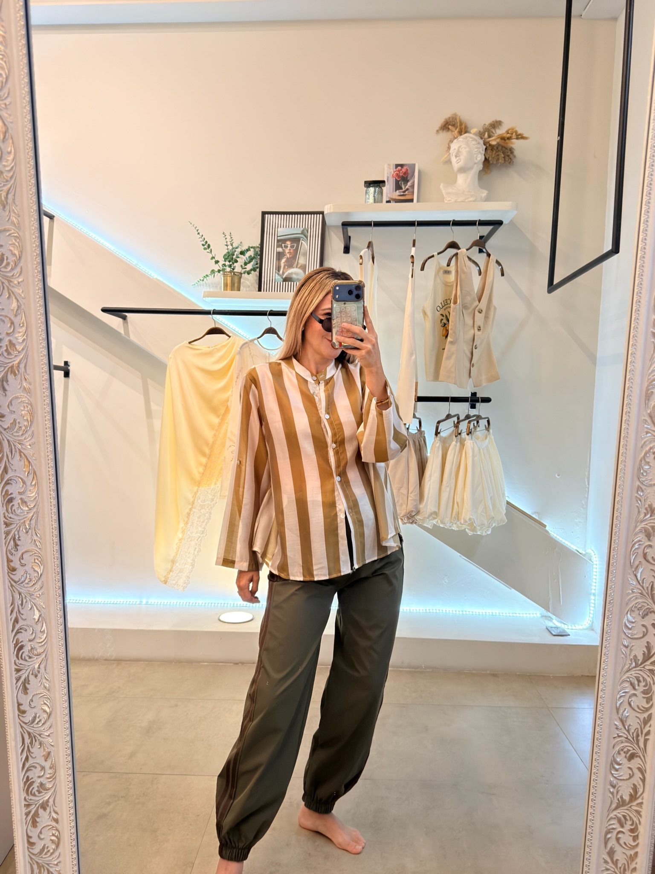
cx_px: 328
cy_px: 437
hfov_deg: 49.7
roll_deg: -1.7
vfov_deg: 63.4
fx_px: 706
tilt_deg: -18.9
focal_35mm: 28
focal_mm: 6.76
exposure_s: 1/120
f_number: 1.78
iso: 200
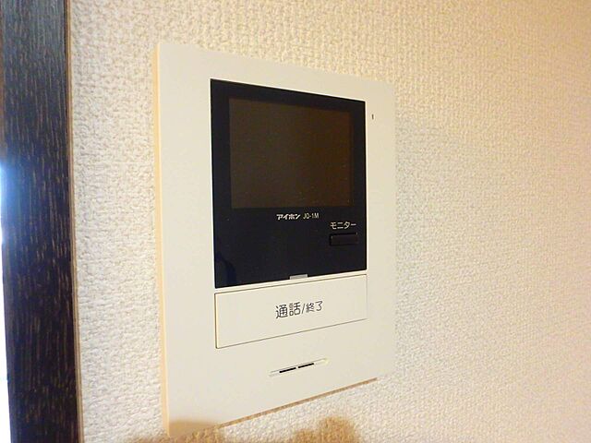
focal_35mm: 21
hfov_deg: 79.0
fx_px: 359
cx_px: 296
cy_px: 222
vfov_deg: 63.4
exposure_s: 1/30
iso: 800
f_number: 3.5
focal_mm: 3.7
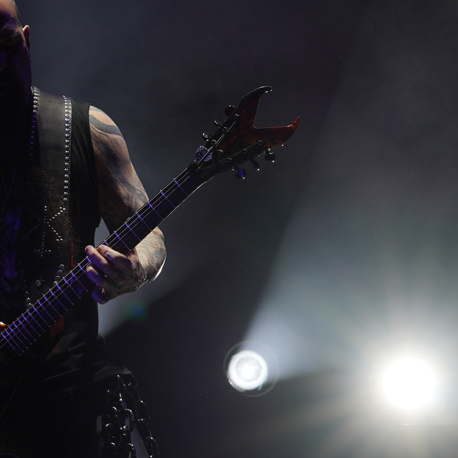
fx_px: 2664
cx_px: -38
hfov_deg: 9.7
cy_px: 243
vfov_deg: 9.8
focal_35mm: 178
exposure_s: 1/400
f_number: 8
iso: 100
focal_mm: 59
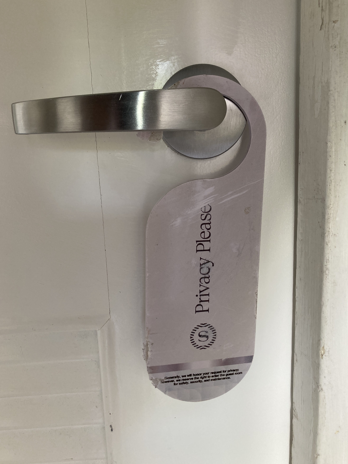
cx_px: 168
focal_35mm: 29
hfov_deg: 48.2
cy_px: 229
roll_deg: +2.3
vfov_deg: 61.7
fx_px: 389
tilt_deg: -10.8
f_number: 1.8
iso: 100
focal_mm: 3.99
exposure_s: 1/60
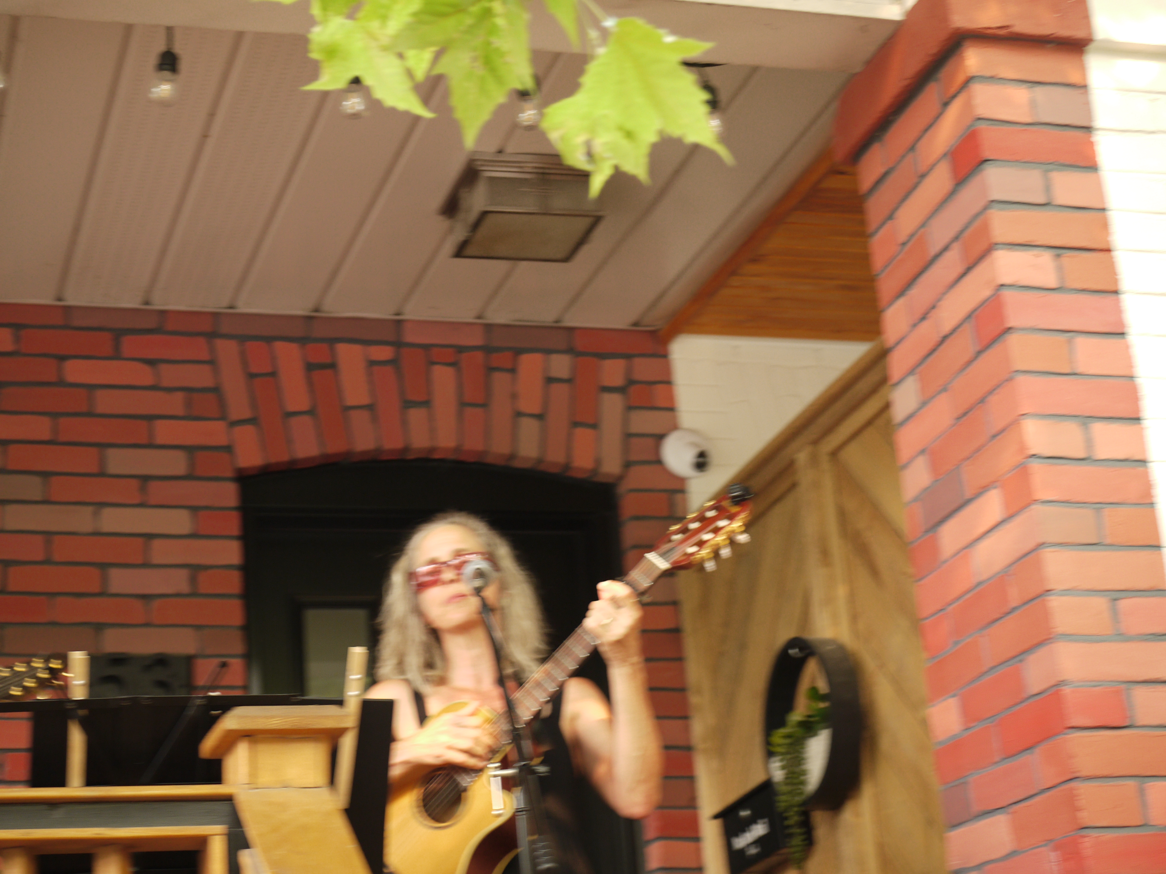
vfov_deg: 21.0
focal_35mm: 70
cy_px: 437
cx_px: 583
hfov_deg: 27.8
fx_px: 2358
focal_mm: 35
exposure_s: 1/50
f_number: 2.8
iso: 200
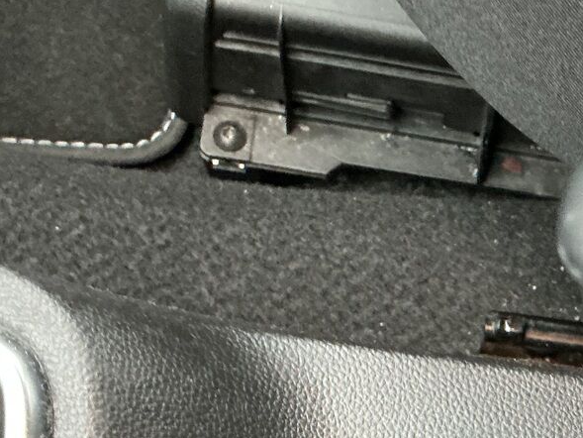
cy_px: 505
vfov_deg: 16.9
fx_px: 1415
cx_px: 654
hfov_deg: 21.9
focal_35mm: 84
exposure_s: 1/30
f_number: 1.8
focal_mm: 3
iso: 400
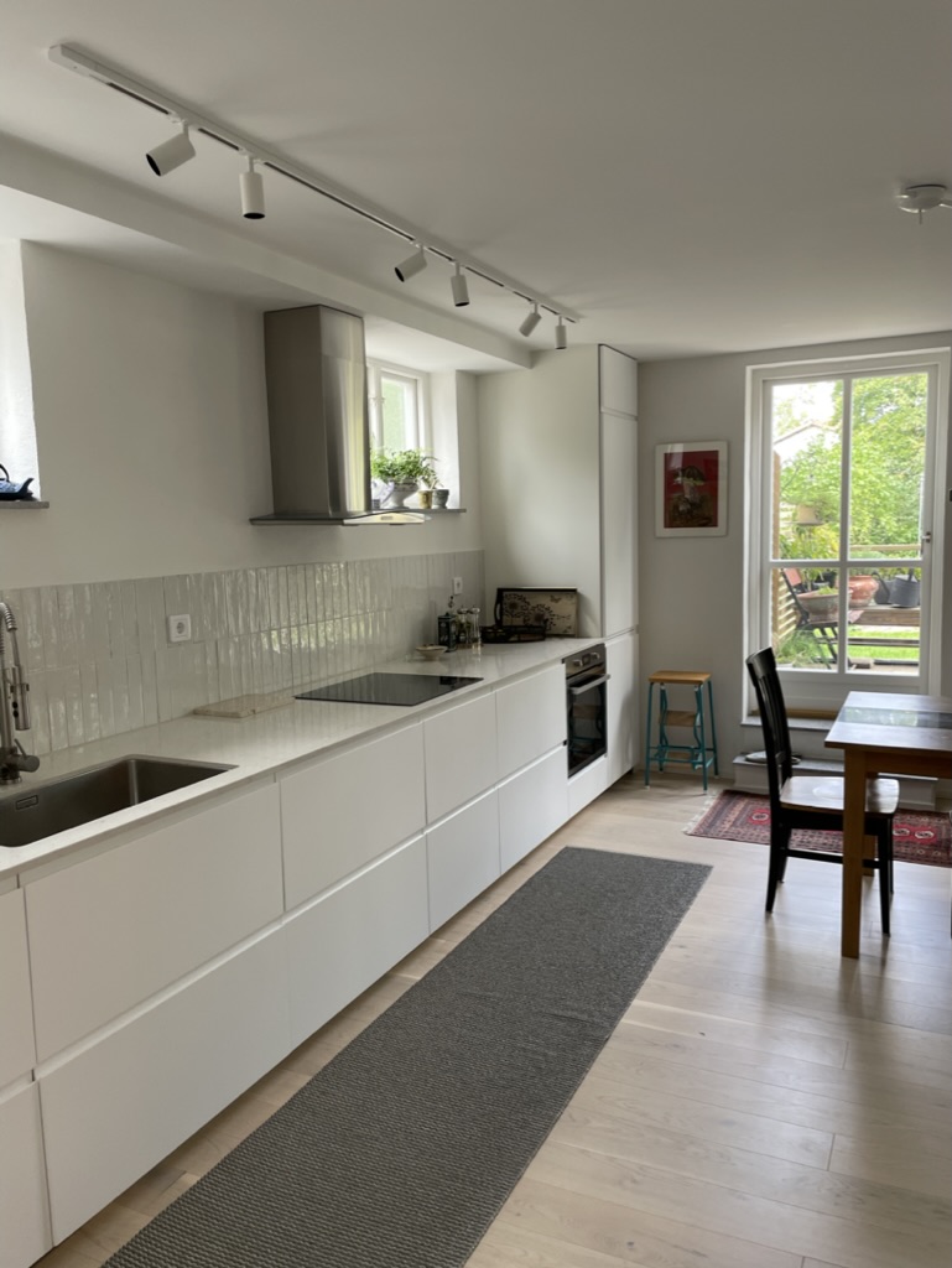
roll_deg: +1.7
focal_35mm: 26
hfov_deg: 53.1
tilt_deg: -7.6
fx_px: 953
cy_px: 634
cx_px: 476
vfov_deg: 67.3
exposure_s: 1/121
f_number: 1.6
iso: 125
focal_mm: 4.2
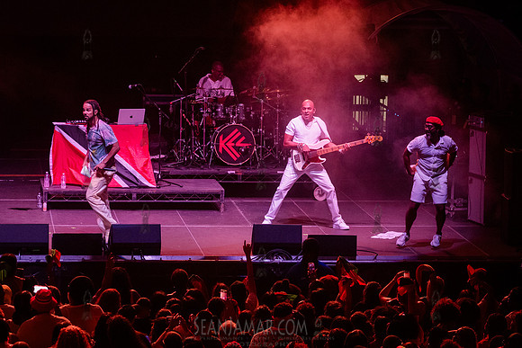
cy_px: 171
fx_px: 2281
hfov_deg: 13.1
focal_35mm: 157
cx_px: 286
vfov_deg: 8.7
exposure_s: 1/640
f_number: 4
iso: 4000
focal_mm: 120
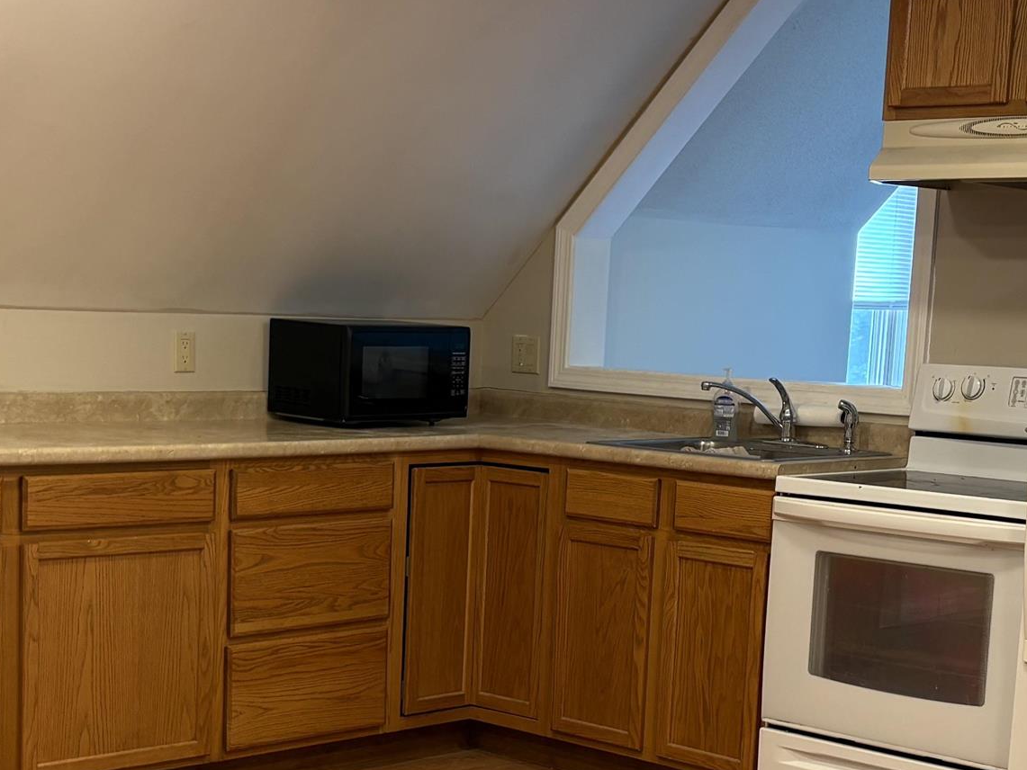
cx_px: 469
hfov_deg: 27.8
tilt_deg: -8.5
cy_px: 630
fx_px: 2077
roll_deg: -1.5
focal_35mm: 70
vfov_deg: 20.7
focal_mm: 5.96
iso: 64
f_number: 1.6
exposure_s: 1/60
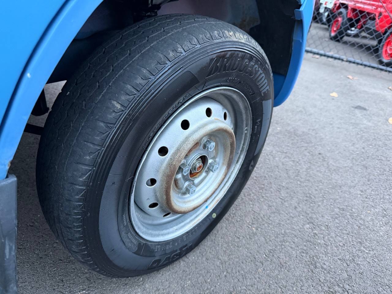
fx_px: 272
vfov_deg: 56.8
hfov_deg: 71.6
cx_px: 196
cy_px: 147
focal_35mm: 24
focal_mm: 6.76
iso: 640
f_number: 1.78
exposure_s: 1/40
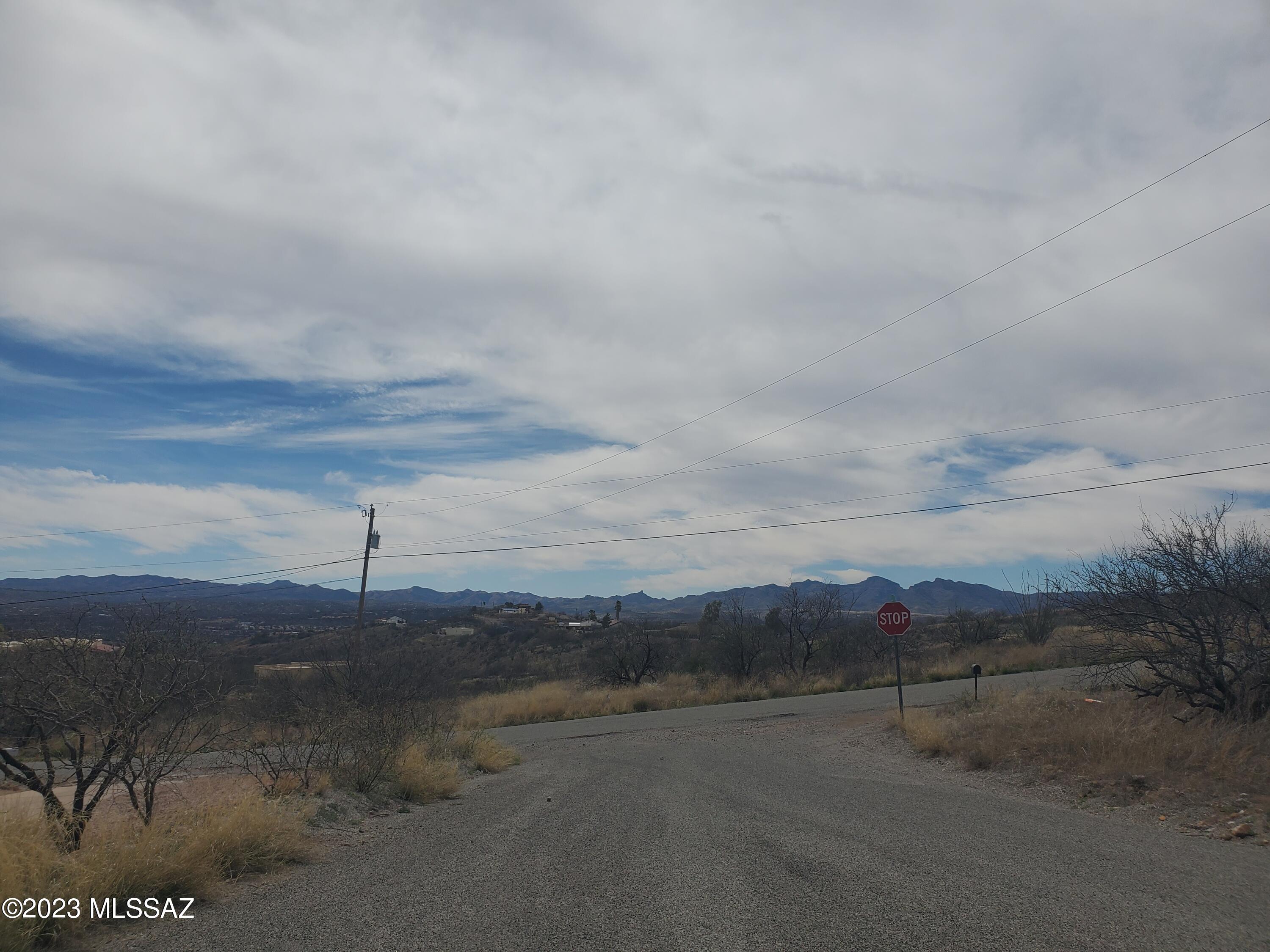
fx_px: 954
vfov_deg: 53.1
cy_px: 476
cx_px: 635
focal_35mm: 26
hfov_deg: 67.3
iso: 50
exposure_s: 1/4493
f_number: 2.4
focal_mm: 4.3
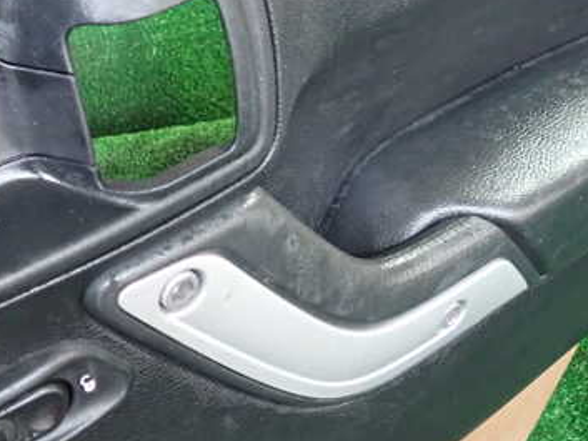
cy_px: 153
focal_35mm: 51
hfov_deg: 36.1
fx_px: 867
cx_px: 107
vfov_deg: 28.4
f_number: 2.3
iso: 640
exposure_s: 1/30
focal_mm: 5.4
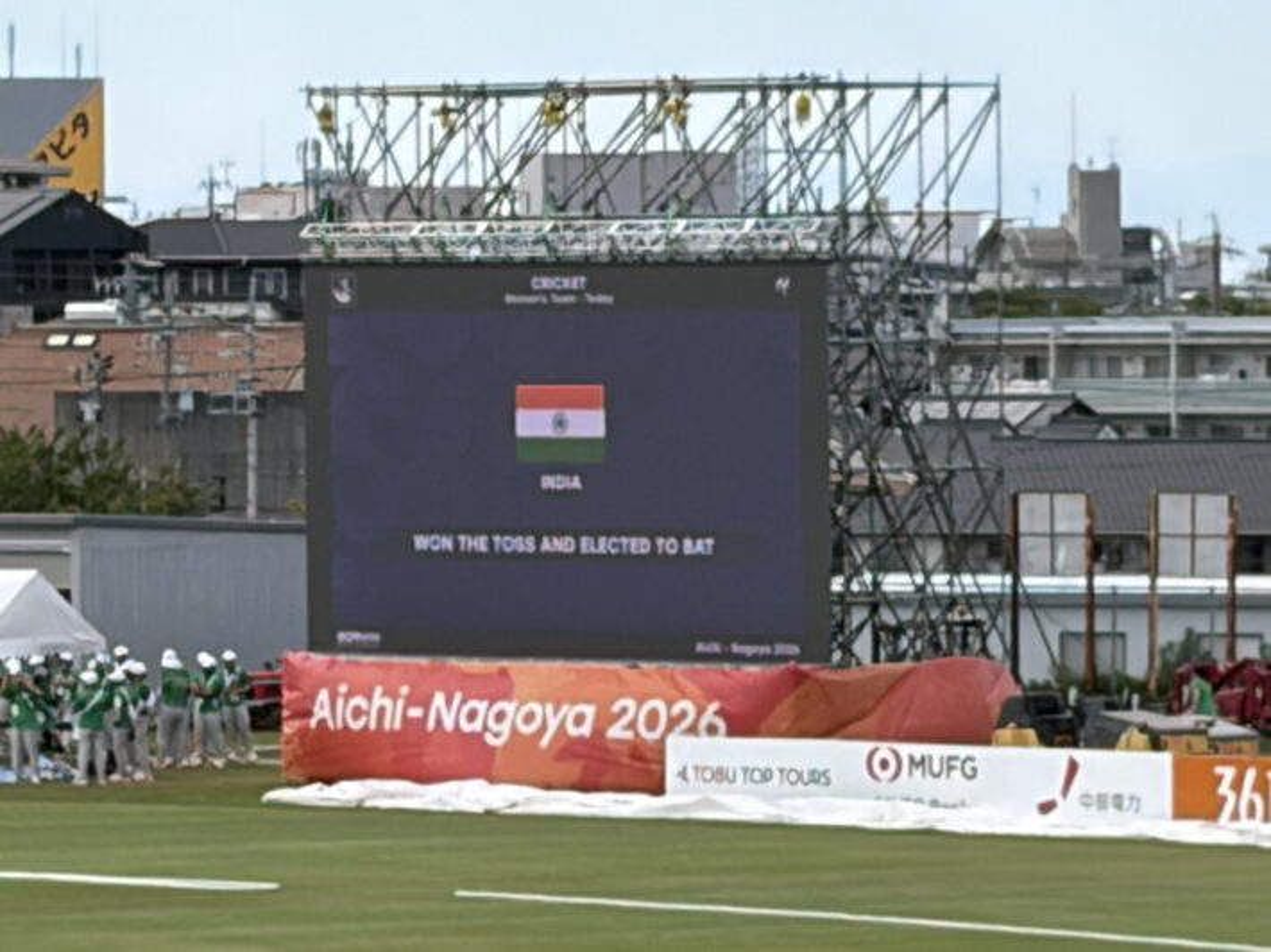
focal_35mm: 272
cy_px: 476
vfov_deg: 5.5
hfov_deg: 7.3
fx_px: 9984
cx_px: 636
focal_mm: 5.96
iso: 32
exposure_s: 1/2212
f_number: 1.6
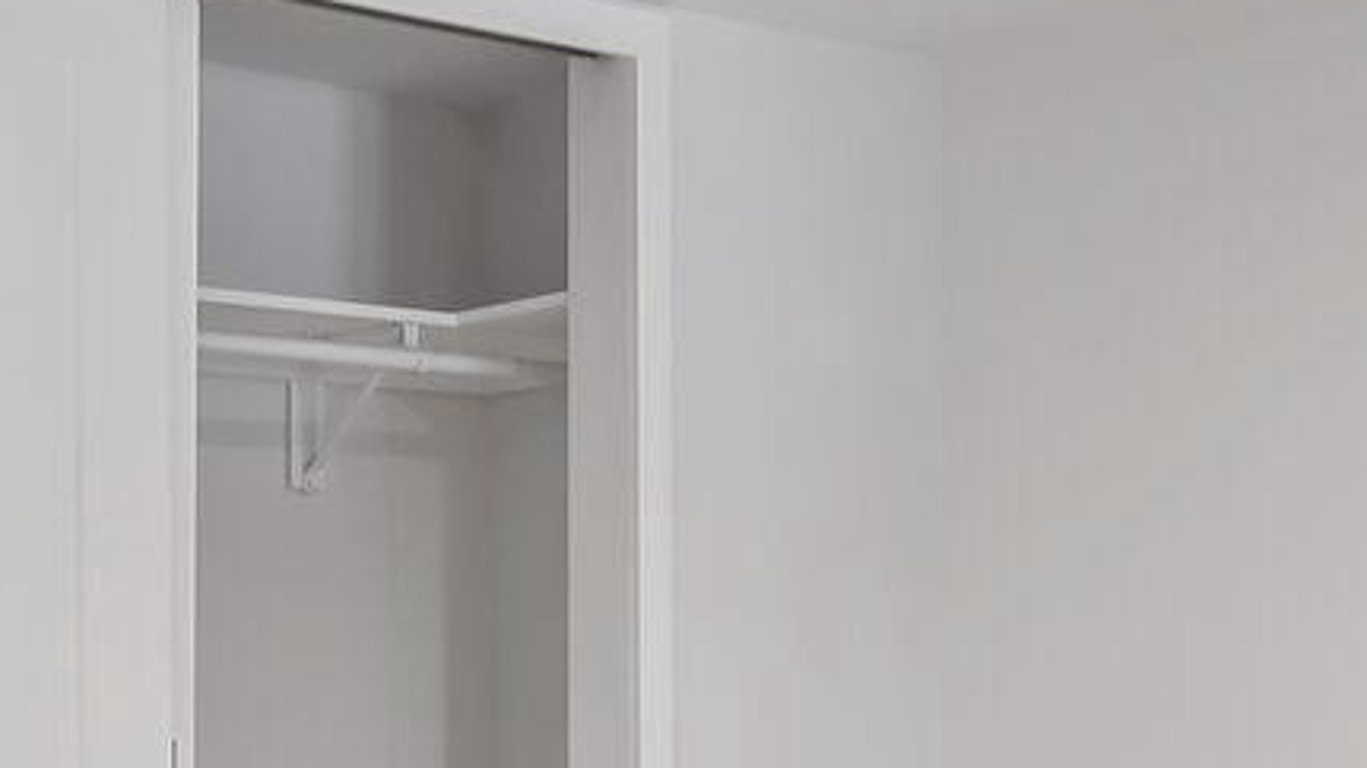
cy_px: 771
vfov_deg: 18.6
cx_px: 333
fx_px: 2283
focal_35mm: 63
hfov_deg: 32.7
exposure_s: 1.6
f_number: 11
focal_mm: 10
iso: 200
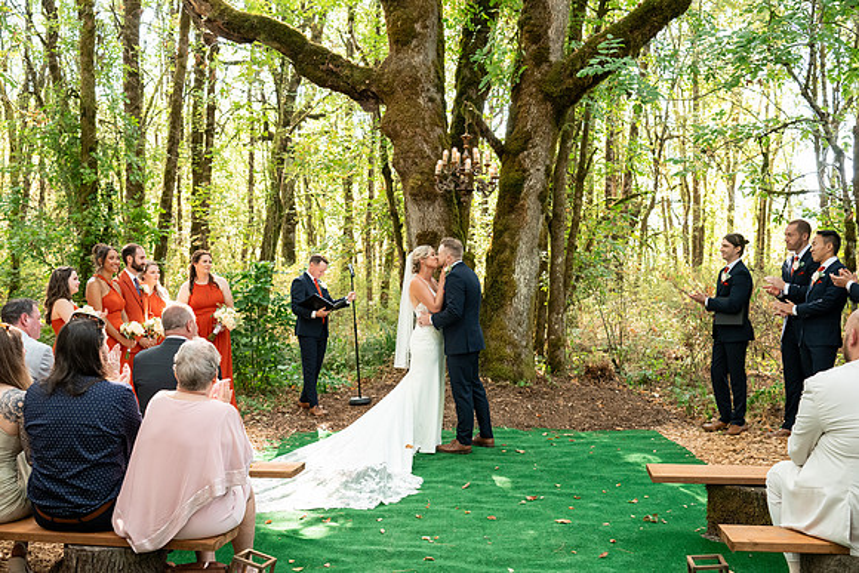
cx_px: 417
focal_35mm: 37
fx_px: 879
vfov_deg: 36.1
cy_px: 281
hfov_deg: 52.1
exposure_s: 1/400
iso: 2500
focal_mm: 35
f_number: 4
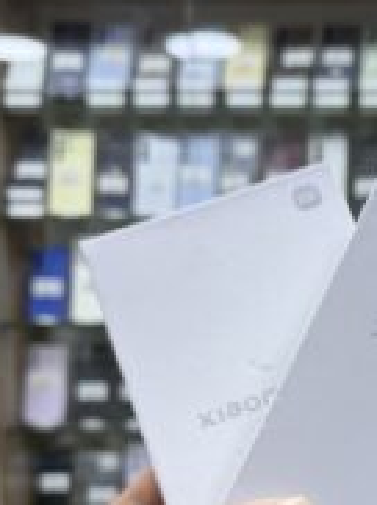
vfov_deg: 28.4
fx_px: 961
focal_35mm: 66
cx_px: 420
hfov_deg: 21.1
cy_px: 450
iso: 64
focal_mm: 6.76
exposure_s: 1/166
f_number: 1.78
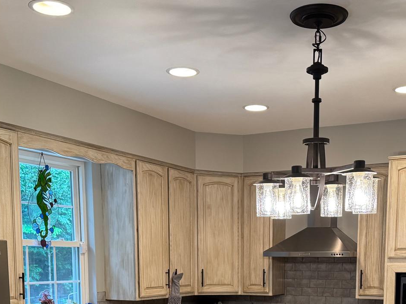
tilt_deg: -6.7
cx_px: 249
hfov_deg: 36.6
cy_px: 328
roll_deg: +0.1
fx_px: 610
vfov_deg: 26.1
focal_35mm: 52
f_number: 1.78
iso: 250
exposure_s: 1/60
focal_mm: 6.76
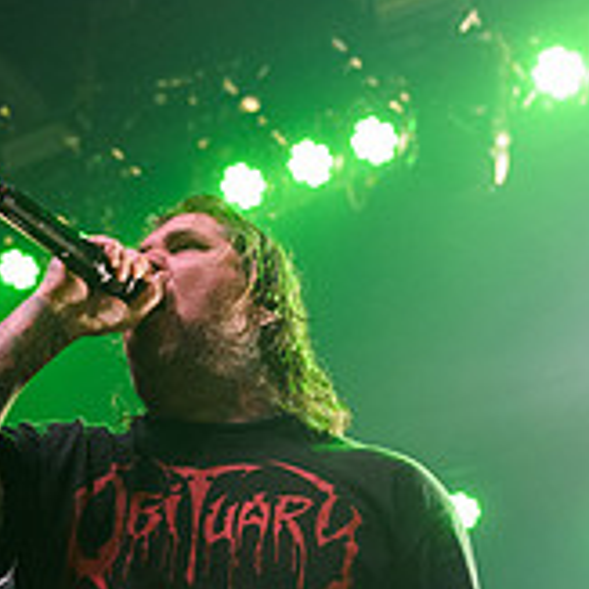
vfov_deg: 15.5
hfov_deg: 15.7
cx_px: -7
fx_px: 2098
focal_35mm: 109
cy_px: 659
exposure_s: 1/160
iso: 3200
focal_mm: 36
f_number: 3.5
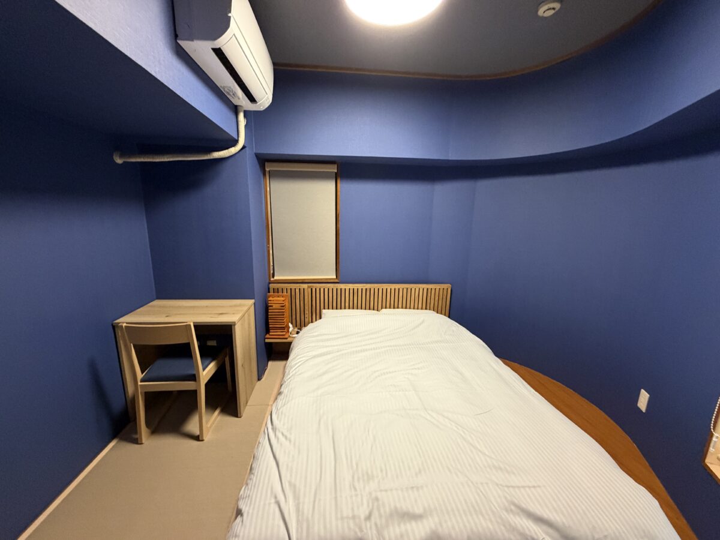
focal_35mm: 14
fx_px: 291
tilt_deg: -12.6
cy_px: 270
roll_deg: -0.6
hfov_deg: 102.1
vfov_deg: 85.7
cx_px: 360
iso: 400
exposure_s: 1/60
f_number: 2.2
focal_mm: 2.22
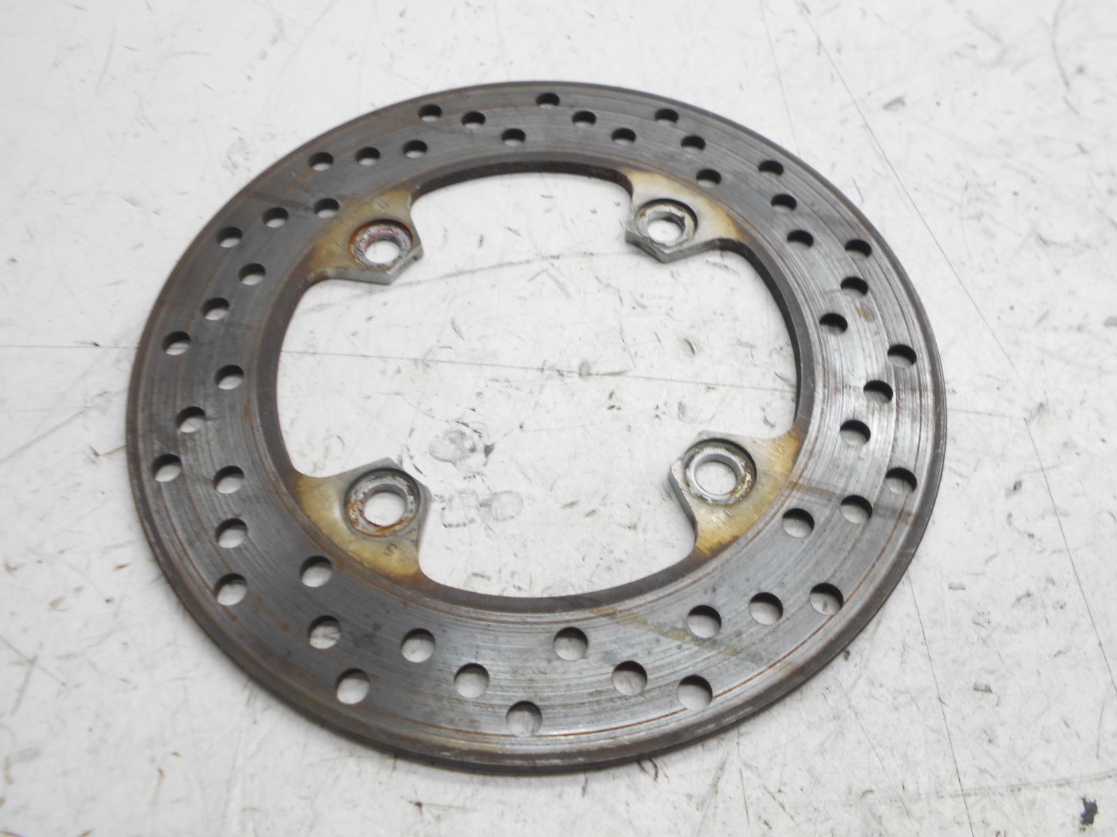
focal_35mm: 30
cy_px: 418
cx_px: 558
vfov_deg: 46.8
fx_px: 968
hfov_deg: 60.0
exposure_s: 1/40
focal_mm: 5.1
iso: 80
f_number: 3.4
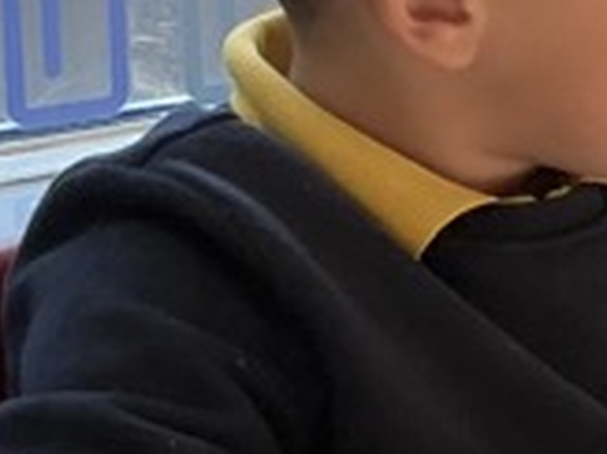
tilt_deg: -12.5
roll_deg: -2.0
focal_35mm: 214
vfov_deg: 6.9
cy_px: 119
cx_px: 1784
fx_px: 3750
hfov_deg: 8.0
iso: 20
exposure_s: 1/124
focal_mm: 3
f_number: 1.8
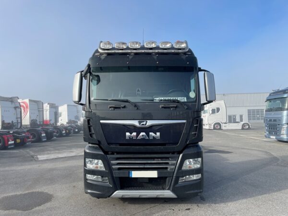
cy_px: 108
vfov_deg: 53.1
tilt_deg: +1.8
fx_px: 216
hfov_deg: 67.3
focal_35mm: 26
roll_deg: +3.2
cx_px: 144
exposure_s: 1/2053
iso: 32
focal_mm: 4.2
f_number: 1.6
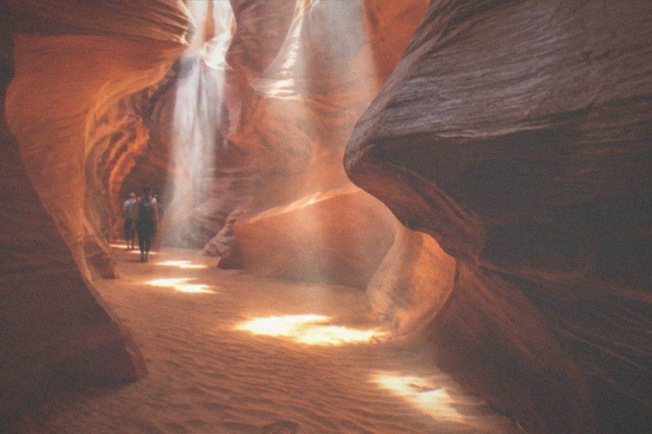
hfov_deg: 54.5
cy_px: 217
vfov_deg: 37.8
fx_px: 634
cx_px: 326
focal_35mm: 35
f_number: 9
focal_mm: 35
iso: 500
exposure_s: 1/250
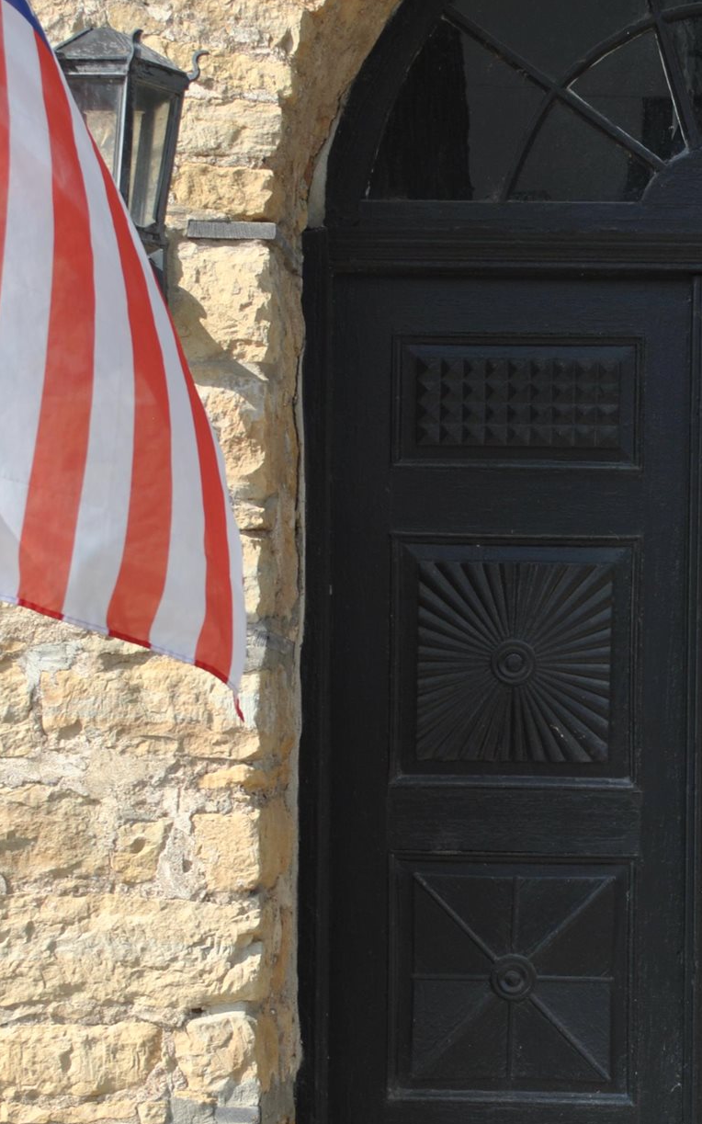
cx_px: 604
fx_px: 3092
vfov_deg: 20.5
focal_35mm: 101
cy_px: 762
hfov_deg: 12.9
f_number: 7.1
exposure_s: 1/200
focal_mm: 35
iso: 100
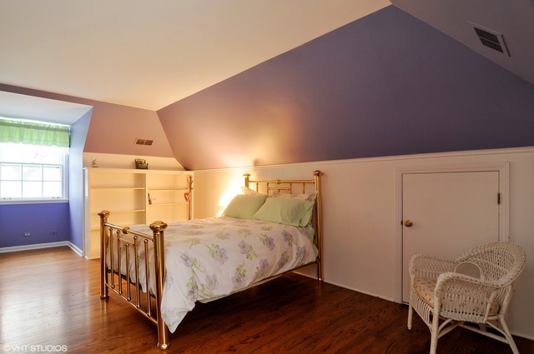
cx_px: 267
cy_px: 177
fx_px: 267
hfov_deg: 90.1
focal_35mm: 18
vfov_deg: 67.2
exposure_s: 1/1.25
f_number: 8
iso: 200
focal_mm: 12
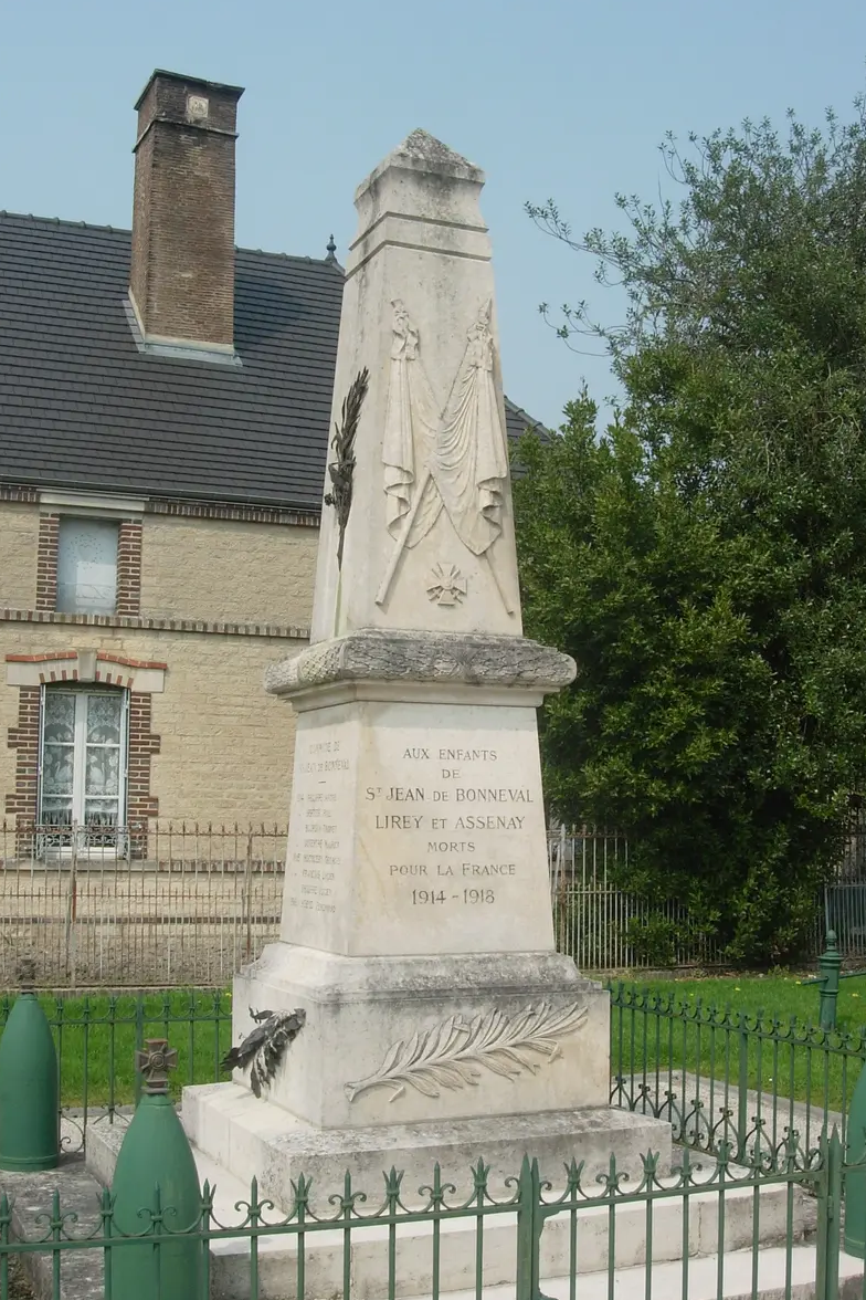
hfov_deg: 31.2
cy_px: 683
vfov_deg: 45.4
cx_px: 450
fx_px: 1551
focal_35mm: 43
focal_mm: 7.8
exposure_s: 1/837
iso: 79
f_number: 4.8
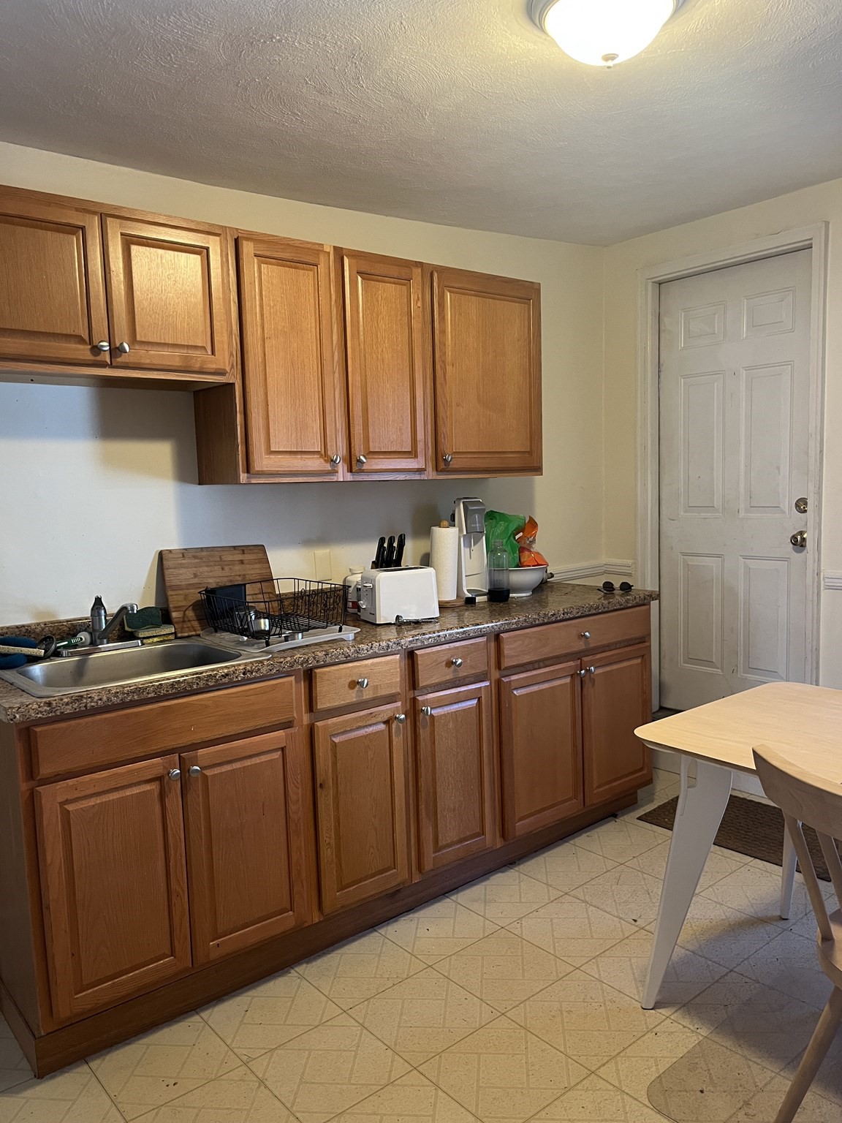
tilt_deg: -6.2
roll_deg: +2.0
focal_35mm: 26
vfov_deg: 67.3
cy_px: 562
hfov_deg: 53.1
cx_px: 421
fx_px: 843
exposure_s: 1/60
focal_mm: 5.1
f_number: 1.6
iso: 125
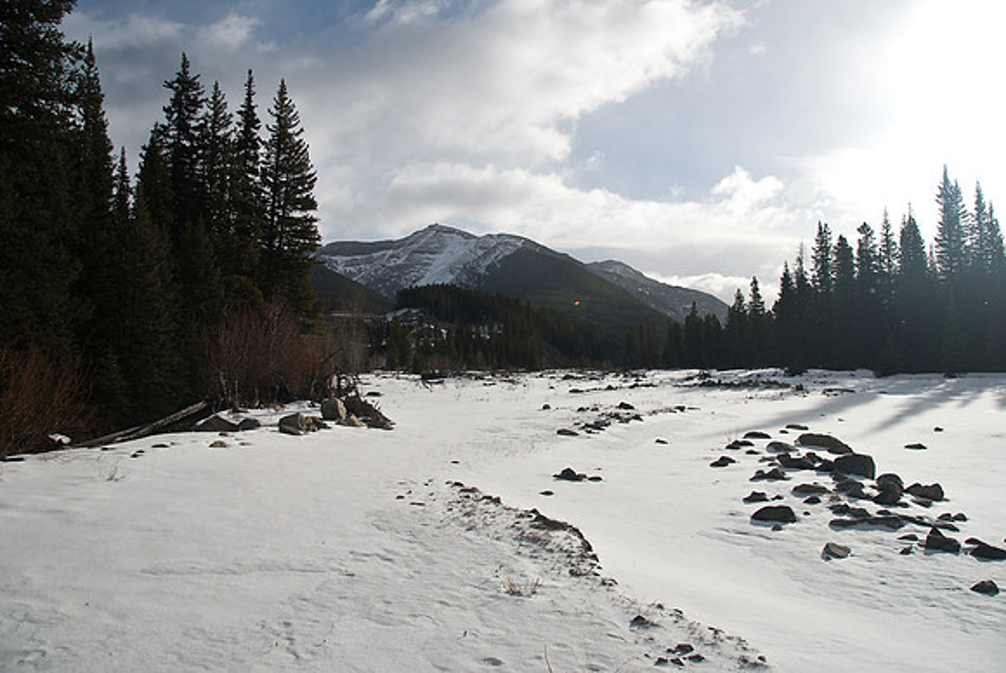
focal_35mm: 27
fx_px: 755
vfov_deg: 48.0
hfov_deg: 67.3
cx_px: 503
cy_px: 336
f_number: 5.6
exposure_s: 1/400
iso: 100
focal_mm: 18
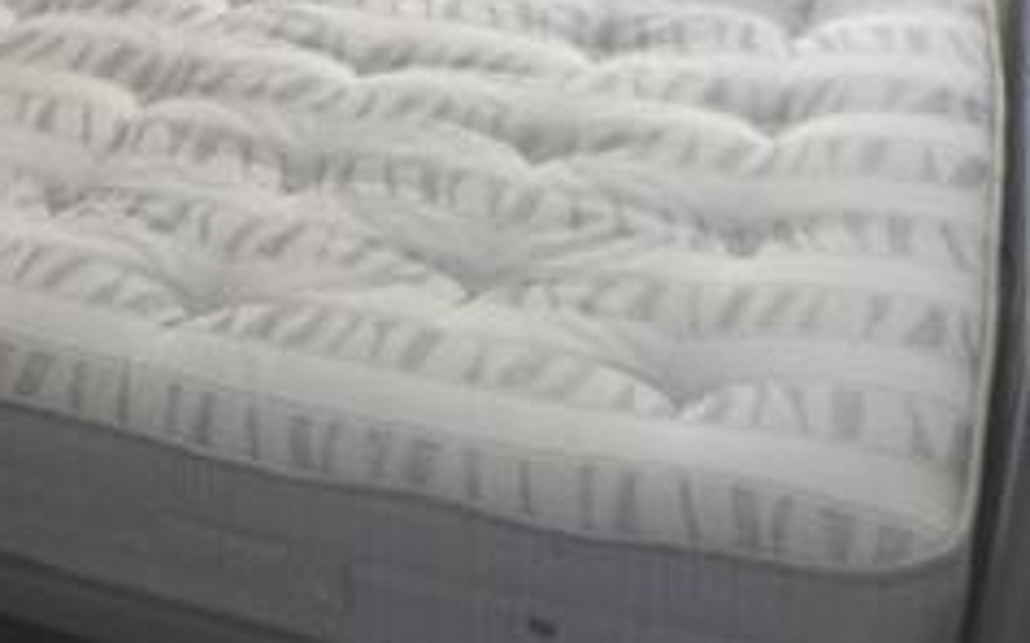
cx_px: 24
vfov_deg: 16.8
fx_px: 2049
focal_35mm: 73
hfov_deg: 26.8
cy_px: -189
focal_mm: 4.9
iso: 160
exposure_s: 1/30
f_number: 3.1
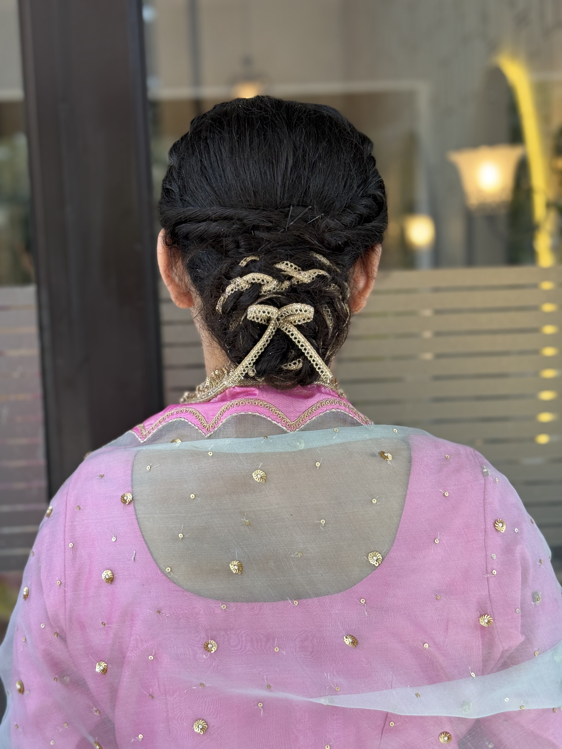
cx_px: 281
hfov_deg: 30.3
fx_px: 1039
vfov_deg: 39.7
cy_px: 374
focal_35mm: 48
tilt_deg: -3.7
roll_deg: +1.5
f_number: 1.78
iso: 80
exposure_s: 1/366
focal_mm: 6.76
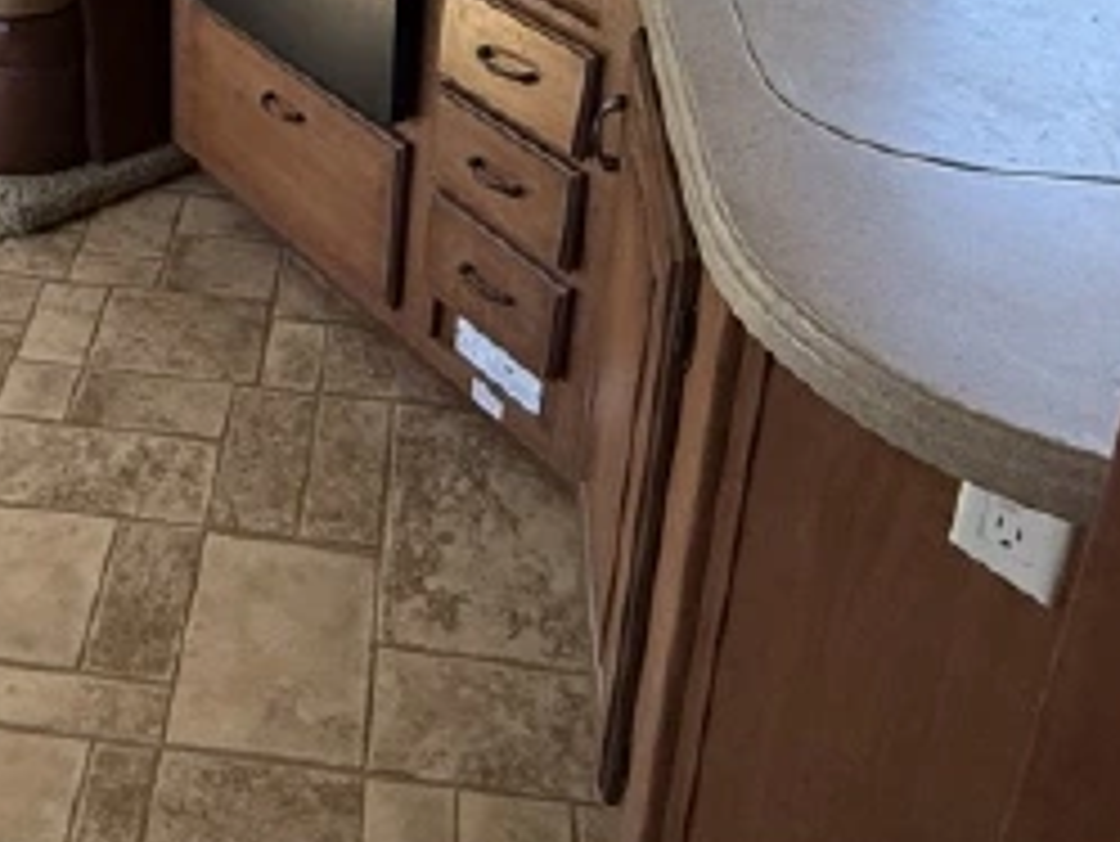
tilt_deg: -19.5
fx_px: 1457
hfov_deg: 40.9
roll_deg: -1.1
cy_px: -189
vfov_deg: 27.9
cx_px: 288
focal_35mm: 45
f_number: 2.2
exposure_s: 1/99
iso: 250
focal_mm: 2.22
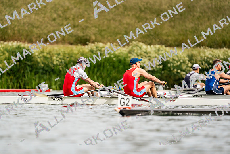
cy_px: 77
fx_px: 3834
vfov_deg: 2.3
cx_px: 115
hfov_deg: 3.4
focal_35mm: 600
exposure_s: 1/2000
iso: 320
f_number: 6.3
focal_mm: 600
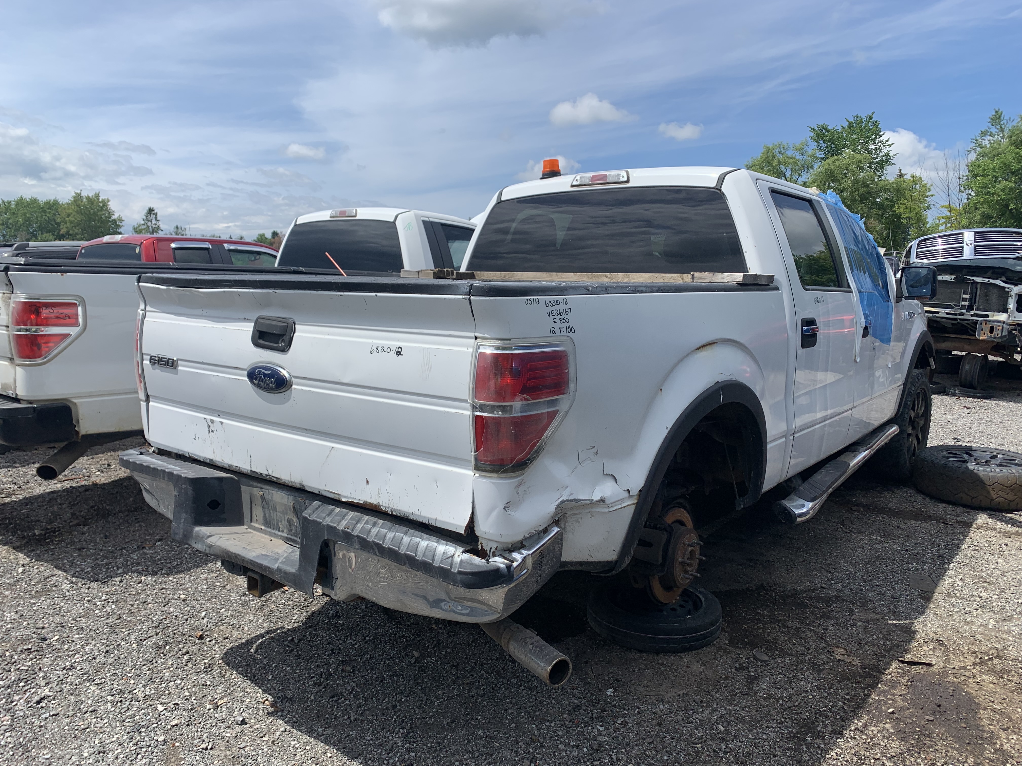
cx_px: 511
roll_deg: -0.7
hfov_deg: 67.3
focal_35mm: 26
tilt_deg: -8.6
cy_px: 383
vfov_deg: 53.1
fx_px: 768
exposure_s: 1/2994
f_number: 1.8
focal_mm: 4.25
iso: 25
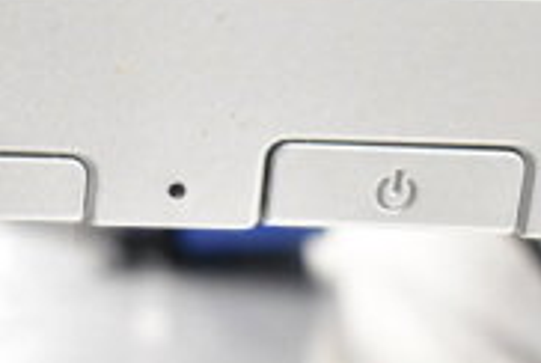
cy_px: 109
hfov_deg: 13.3
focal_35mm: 146
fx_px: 2193
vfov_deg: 9.4
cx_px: -262
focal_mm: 29
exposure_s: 1/50
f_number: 4.2
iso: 6400
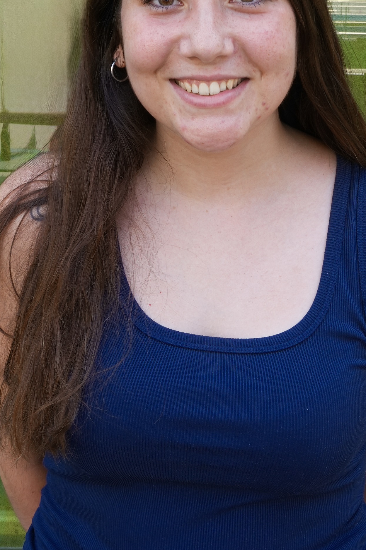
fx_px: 1174
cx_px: 200
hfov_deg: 17.7
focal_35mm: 77
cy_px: 115
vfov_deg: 26.0
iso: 320
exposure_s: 1/20
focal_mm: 31
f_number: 18
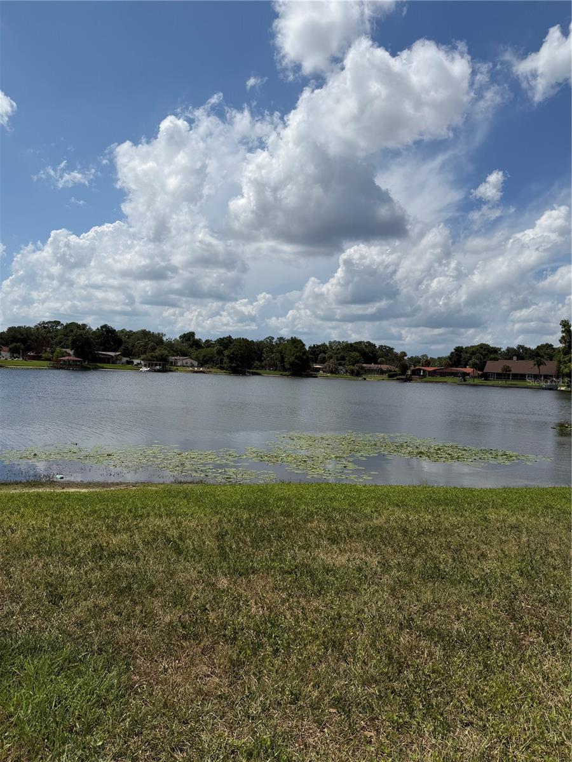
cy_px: 381
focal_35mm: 24
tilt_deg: -1.1
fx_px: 529
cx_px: 286
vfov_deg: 71.6
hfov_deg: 56.8
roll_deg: -2.8
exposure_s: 1/11905
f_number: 1.78
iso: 80
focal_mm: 6.76
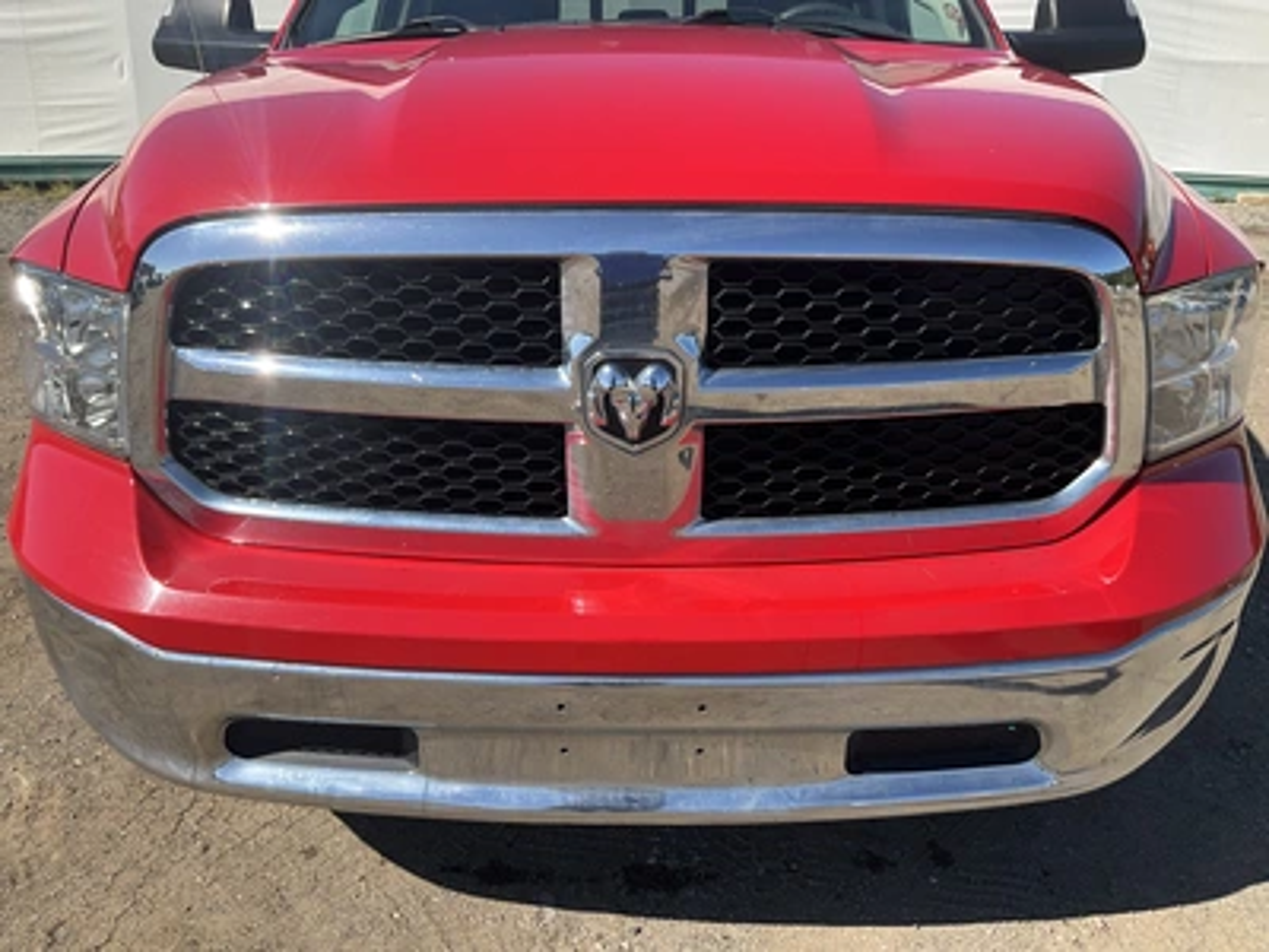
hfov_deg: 61.7
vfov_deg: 48.2
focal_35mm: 29
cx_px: 634
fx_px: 1063
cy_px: 476
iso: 25
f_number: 1.8
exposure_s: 1/1144
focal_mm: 3
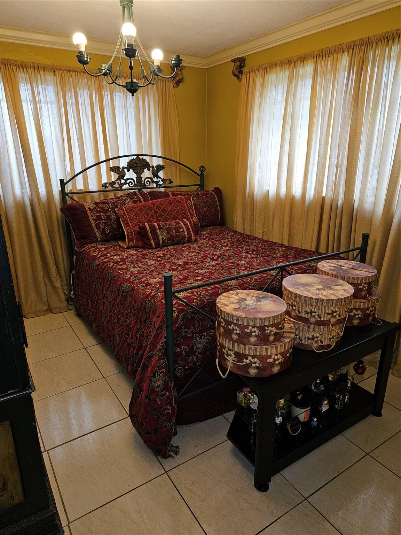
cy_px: 268
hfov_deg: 58.9
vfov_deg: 73.9
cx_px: 200
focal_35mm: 23
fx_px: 355
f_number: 1.7
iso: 100
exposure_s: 1/30
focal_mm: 6.3
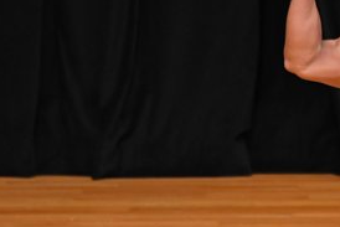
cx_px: 455
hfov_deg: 1.9
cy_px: 136
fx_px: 10016
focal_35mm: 1060
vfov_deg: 1.3
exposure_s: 1/400
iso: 3200
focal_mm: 250
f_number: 5.6
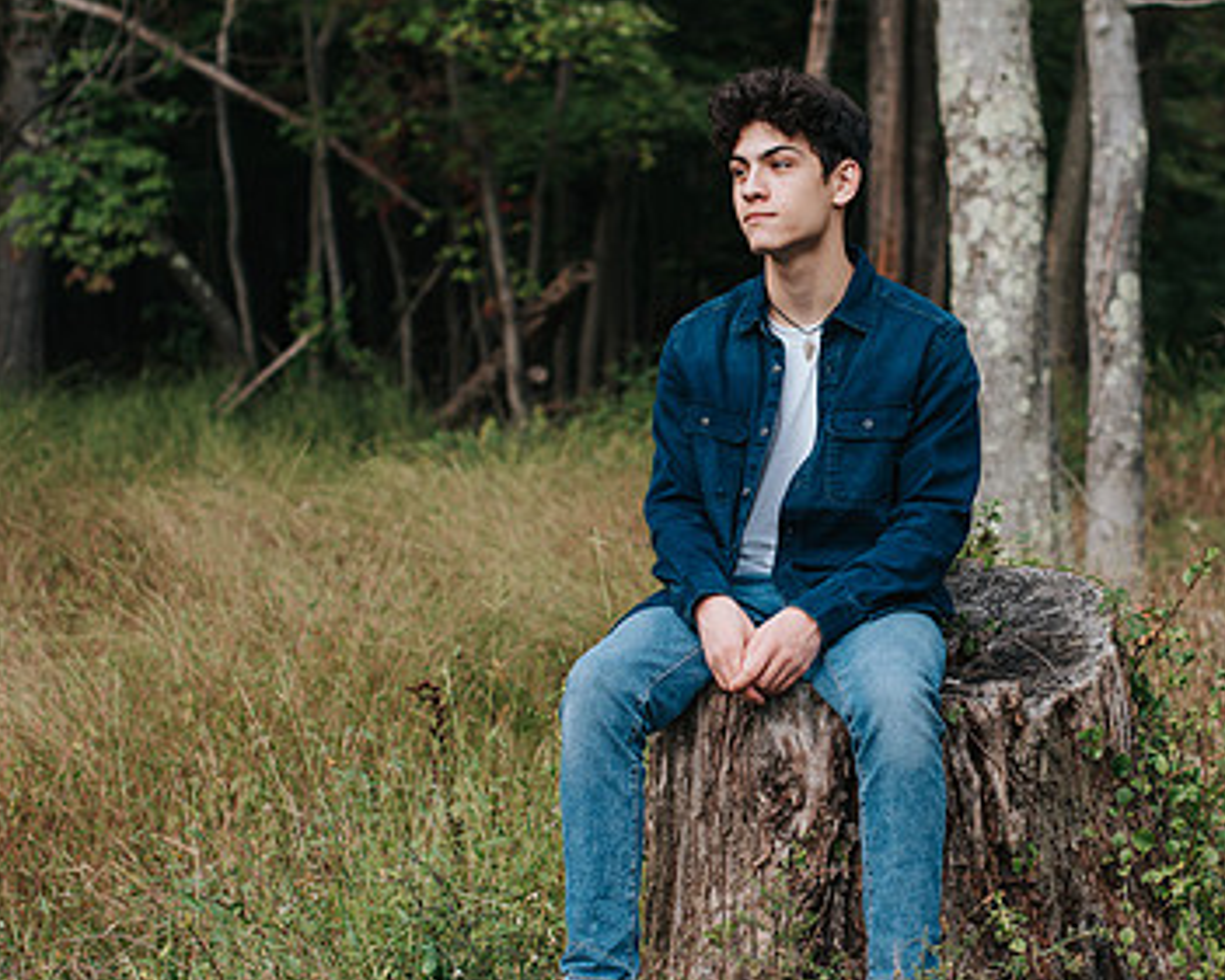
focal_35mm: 86
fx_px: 3119
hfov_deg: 22.1
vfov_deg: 17.9
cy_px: 469
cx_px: 874
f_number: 2.8
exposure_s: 1/320
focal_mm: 50
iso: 100
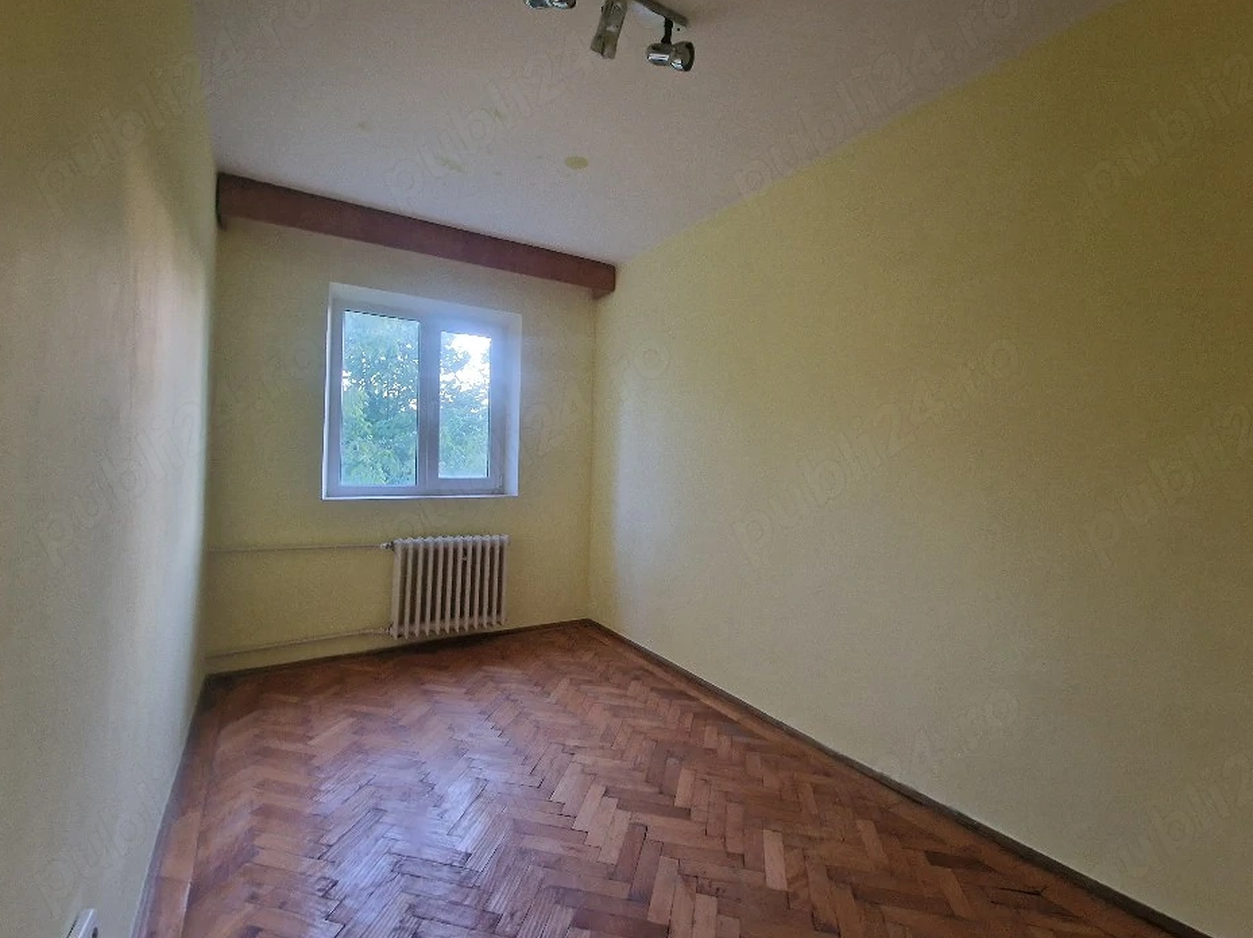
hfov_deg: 102.1
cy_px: 456
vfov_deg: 85.6
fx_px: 507
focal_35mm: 14
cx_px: 615
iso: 500
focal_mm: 2.2
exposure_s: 1/33
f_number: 2.2
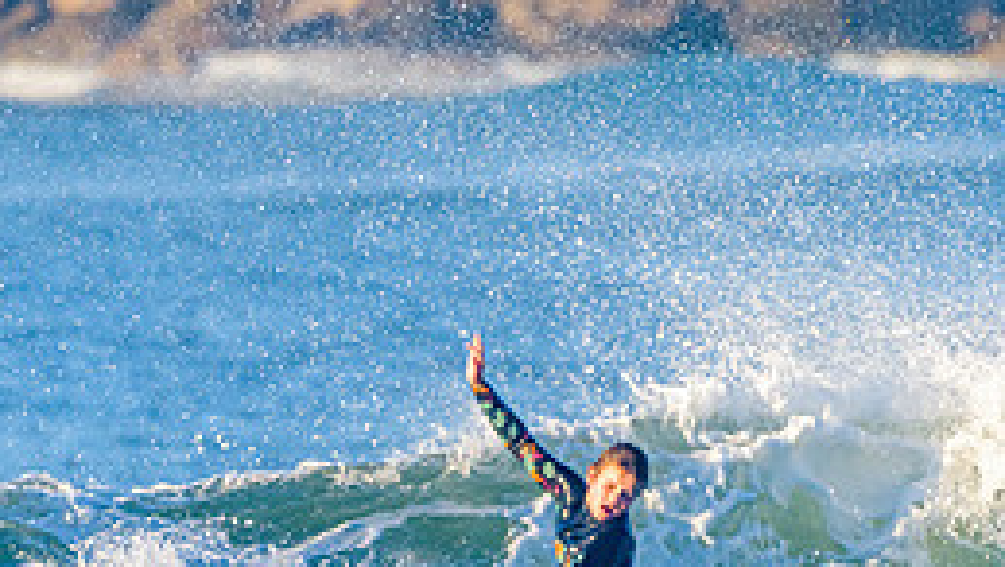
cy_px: 626
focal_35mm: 1425
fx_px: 37994
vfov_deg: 0.9
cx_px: 504
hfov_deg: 1.5
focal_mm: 500
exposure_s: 1/2000
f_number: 5.6
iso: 500
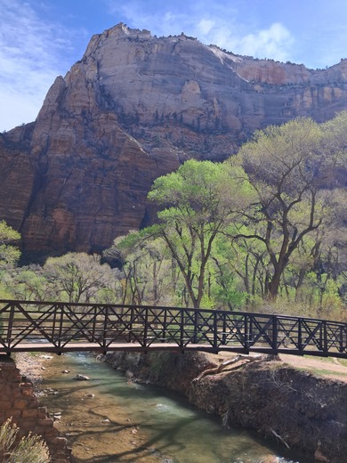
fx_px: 361
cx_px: 174
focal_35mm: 27
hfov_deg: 51.4
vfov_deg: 65.3
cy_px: 232
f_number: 1.8
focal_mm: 4
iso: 50
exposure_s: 1/620
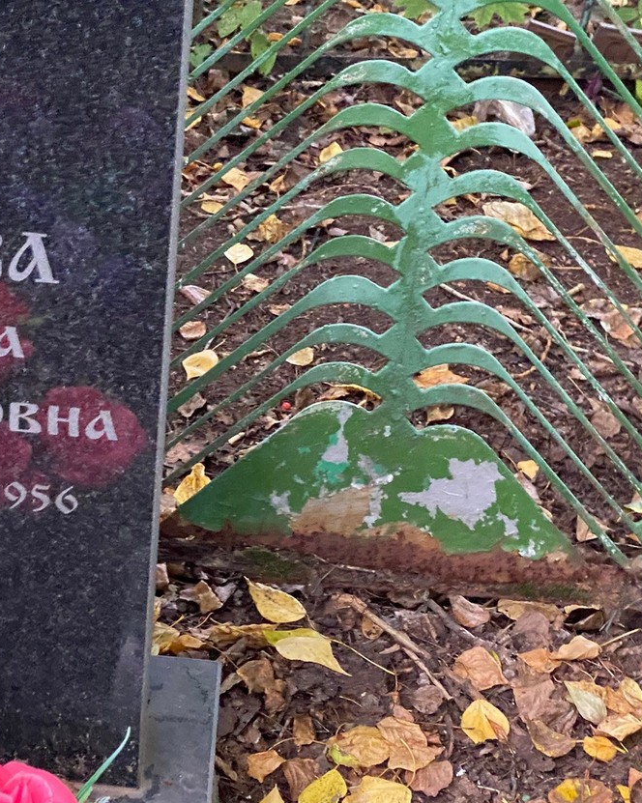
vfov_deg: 21.7
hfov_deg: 17.1
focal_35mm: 88
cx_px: 32
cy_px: 352
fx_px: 2092
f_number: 2
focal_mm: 6
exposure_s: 1/40
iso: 640
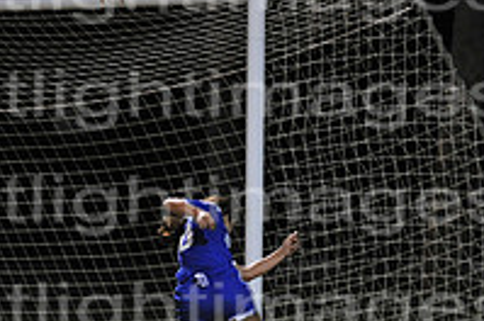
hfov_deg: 3.8
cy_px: 365
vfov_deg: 2.5
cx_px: 175
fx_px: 7248
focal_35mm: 540
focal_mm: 185
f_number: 3.5
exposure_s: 1/500
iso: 5000
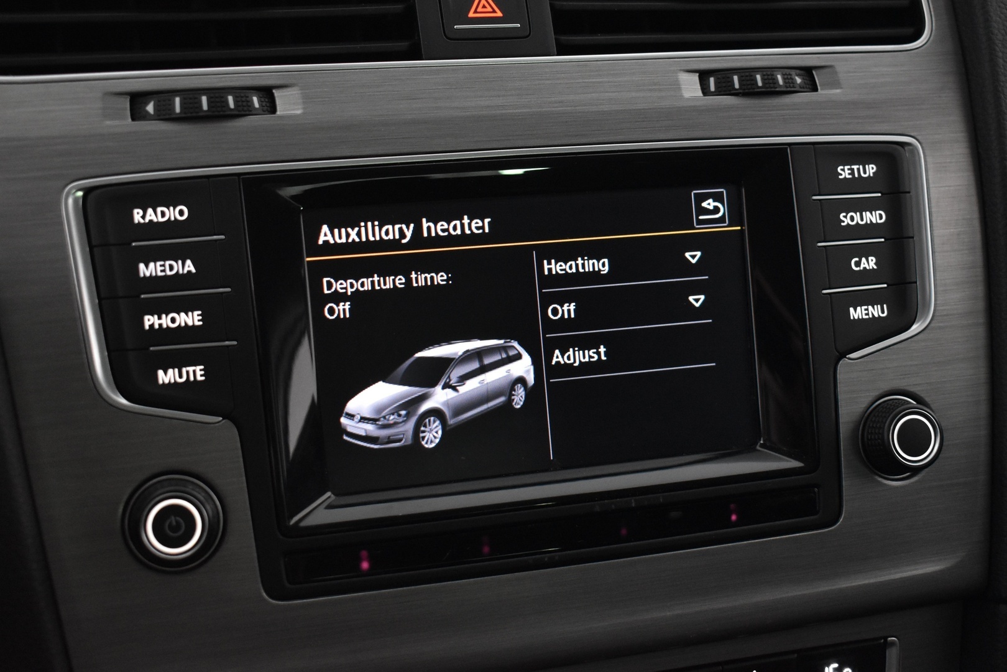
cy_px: 336
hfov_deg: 41.1
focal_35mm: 48
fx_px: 1343
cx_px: 504
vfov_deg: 28.1
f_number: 4.5
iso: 3200
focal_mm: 32
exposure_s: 1/40
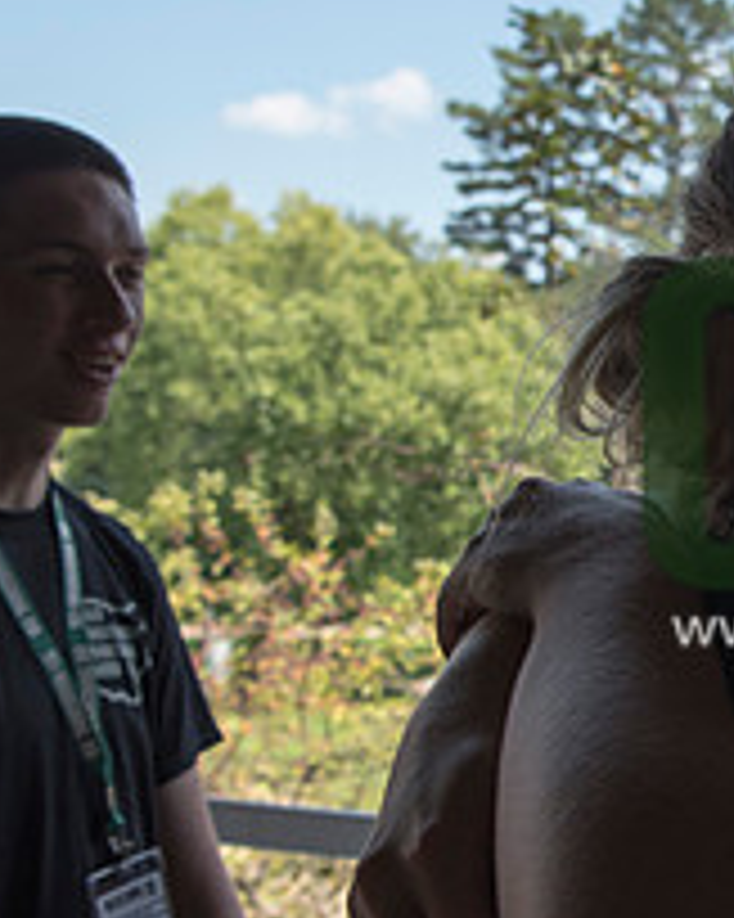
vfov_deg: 29.6
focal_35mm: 64
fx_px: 1739
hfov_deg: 21.3
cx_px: 982
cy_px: 470
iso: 640
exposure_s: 1/1600
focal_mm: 24
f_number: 5
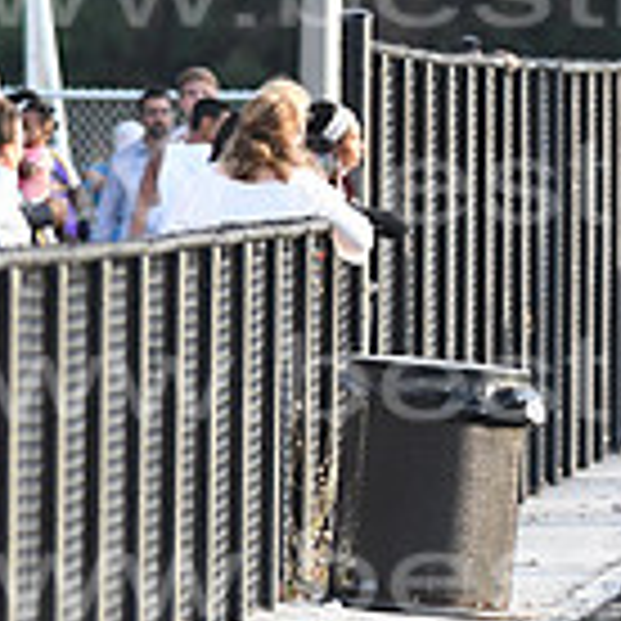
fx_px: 32657
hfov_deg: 1.1
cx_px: 882
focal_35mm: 1609
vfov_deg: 1.1
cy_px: 290
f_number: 4
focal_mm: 300
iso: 2000
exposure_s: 1/2000
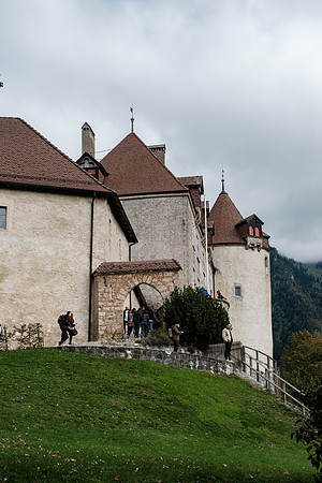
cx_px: 161
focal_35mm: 51
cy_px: 242
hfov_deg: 26.5
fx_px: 684
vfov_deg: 38.9
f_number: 5.6
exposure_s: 1/1500
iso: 320
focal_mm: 34.2
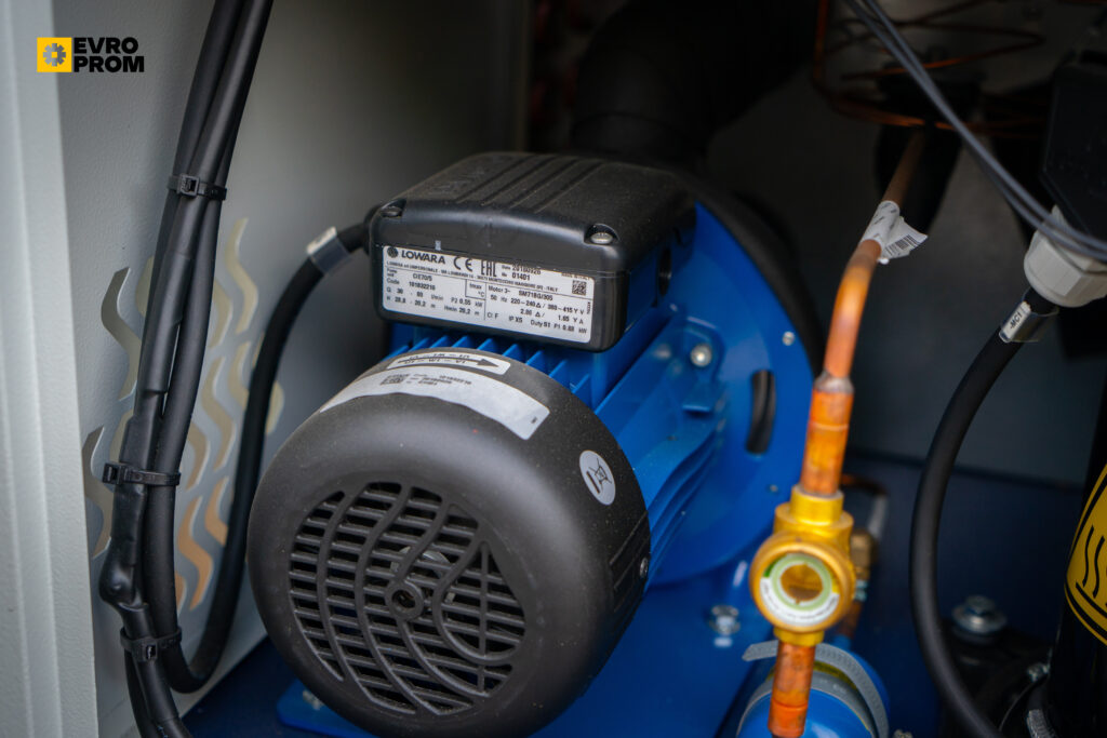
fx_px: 1415
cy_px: 369
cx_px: 554
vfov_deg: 29.3
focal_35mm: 46
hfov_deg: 42.7
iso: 250
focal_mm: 46
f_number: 4
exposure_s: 1/125
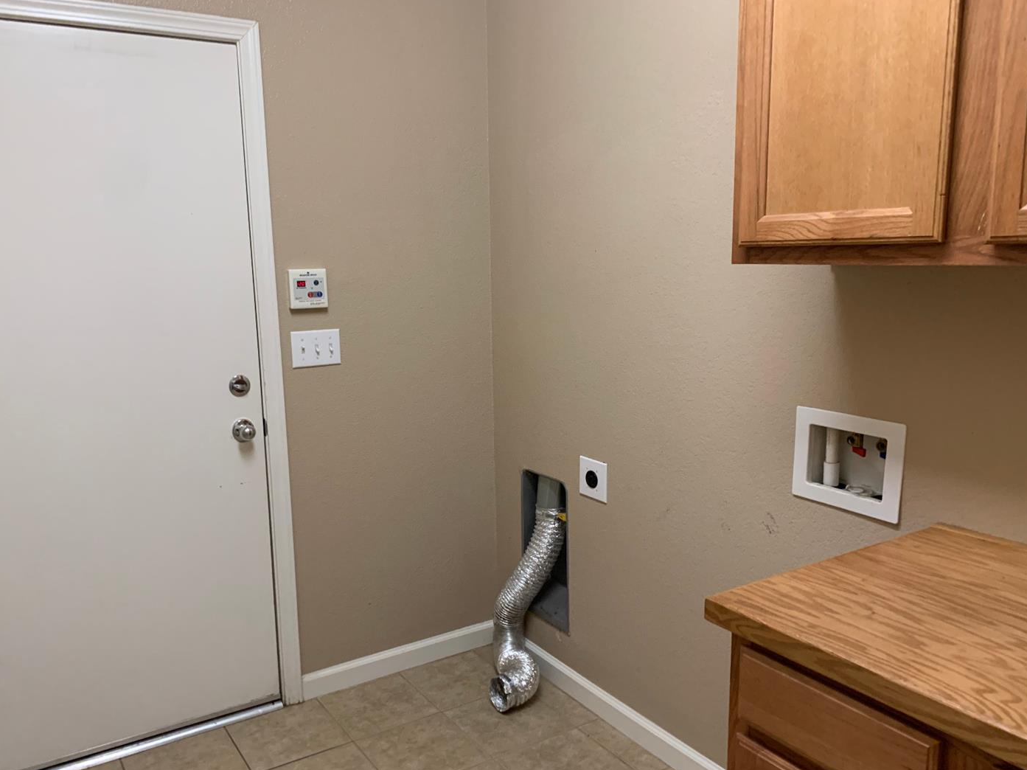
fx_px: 830
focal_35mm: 28
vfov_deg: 49.7
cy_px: 385
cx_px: 481
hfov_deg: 63.4
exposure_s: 1/60
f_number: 1.8
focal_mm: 4.25
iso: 200
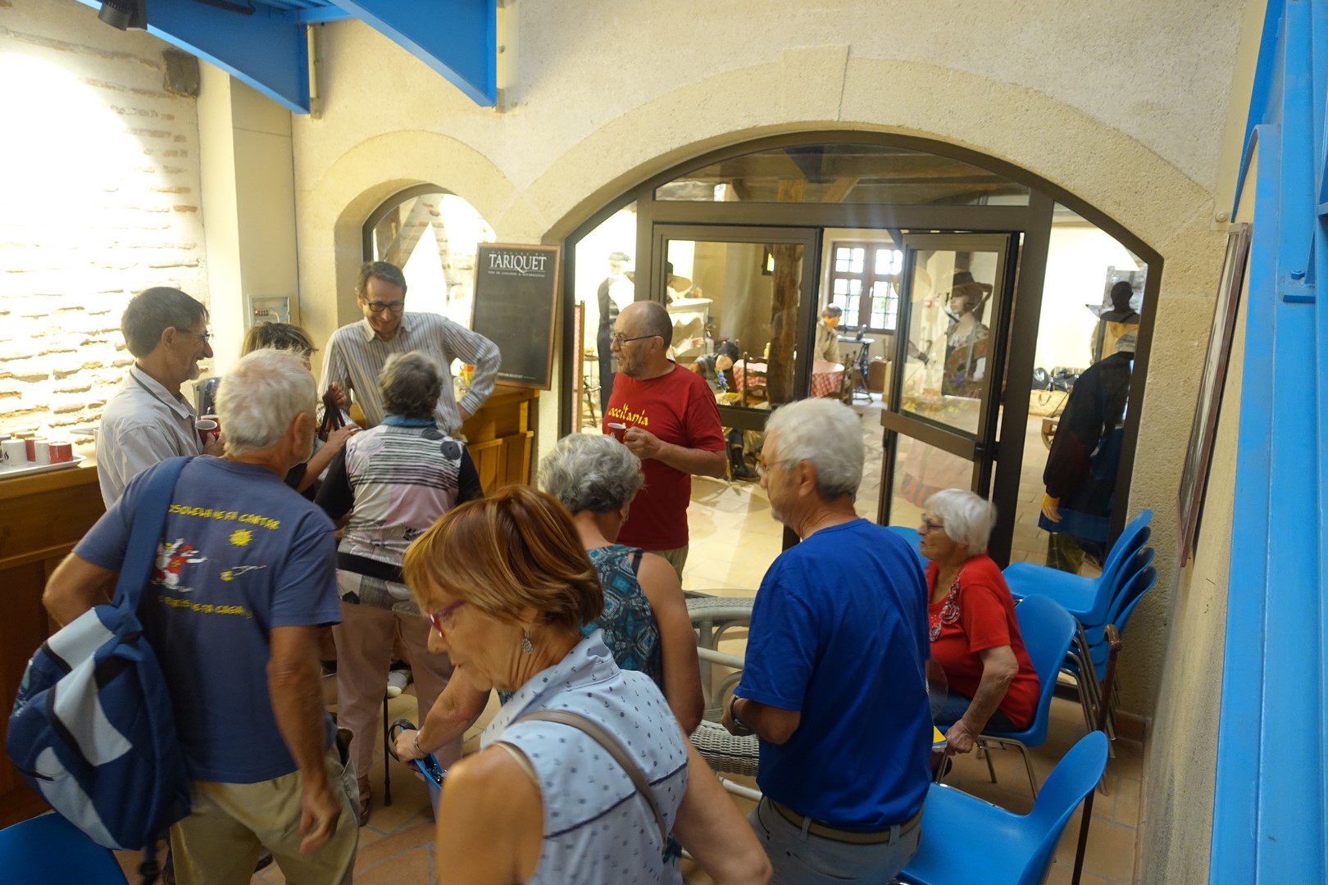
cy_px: 442
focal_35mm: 24
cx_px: 664
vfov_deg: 53.1
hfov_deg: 73.7
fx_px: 885
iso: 500
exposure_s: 1/30
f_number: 1.8
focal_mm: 8.8
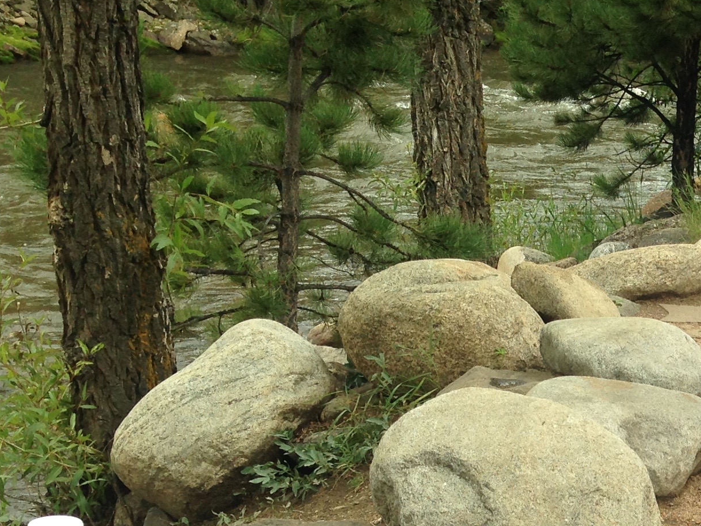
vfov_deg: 16.5
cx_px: 895
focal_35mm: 88
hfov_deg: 20.5
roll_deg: -5.8
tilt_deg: -19.6
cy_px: 515
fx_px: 1782
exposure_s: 1/247
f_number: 2.4
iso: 50
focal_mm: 4.12
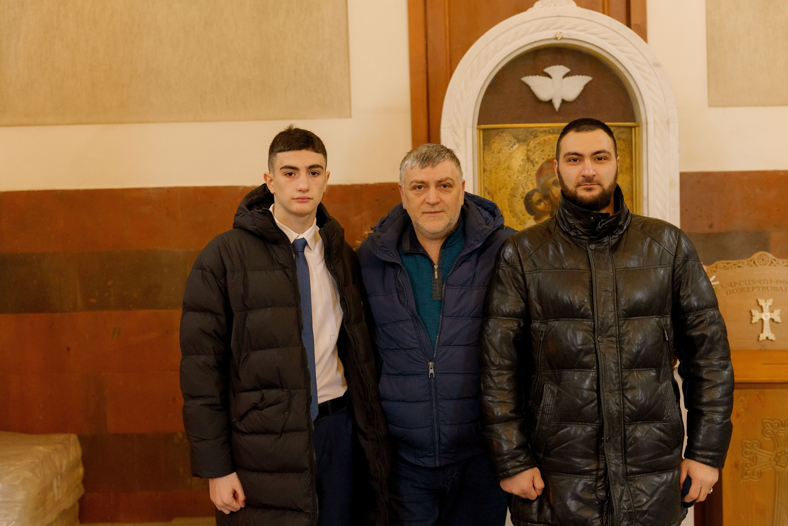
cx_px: 394
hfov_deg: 41.1
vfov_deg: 28.1
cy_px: 263
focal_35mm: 48
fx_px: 1051
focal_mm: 48
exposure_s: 1/250
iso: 5000
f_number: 3.2
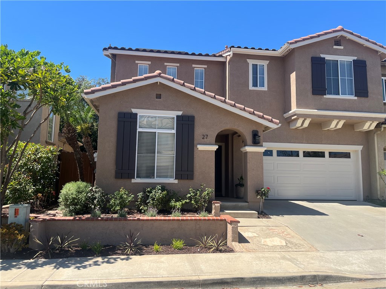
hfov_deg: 67.3
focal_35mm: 26
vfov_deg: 53.1
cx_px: 193
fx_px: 290
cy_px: 144
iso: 50
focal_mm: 5.1
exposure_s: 1/1672
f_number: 1.6
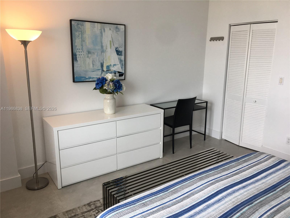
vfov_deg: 48.2
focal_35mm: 29
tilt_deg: -13.4
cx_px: 145
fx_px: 243
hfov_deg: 61.7
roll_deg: -1.3
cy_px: 109
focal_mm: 4.15
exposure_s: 1/60
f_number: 2.2
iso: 32
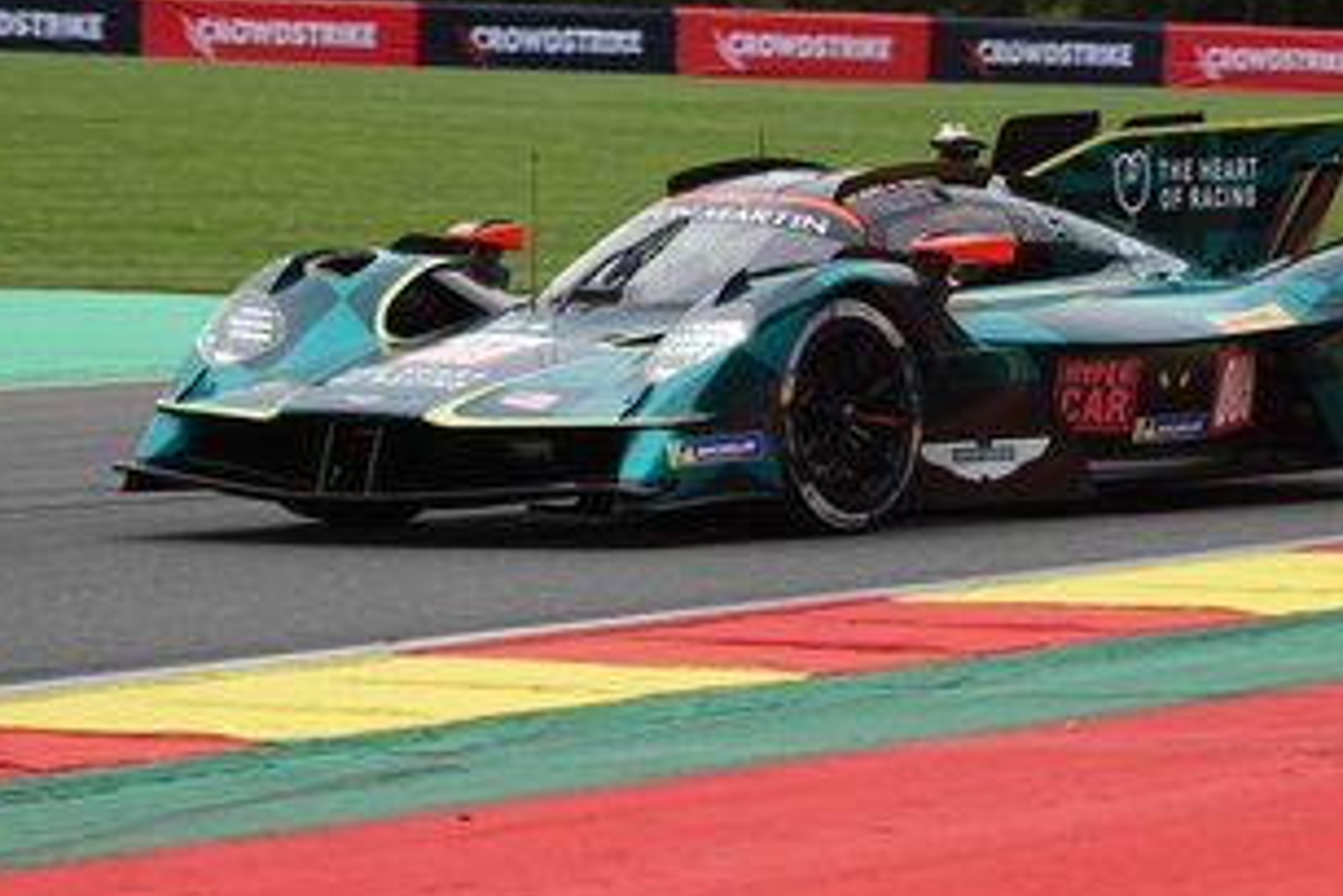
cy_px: 452
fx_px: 10109
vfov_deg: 5.1
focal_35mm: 271
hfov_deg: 7.6
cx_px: 790
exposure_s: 1/800
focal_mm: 67.46
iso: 160
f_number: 4
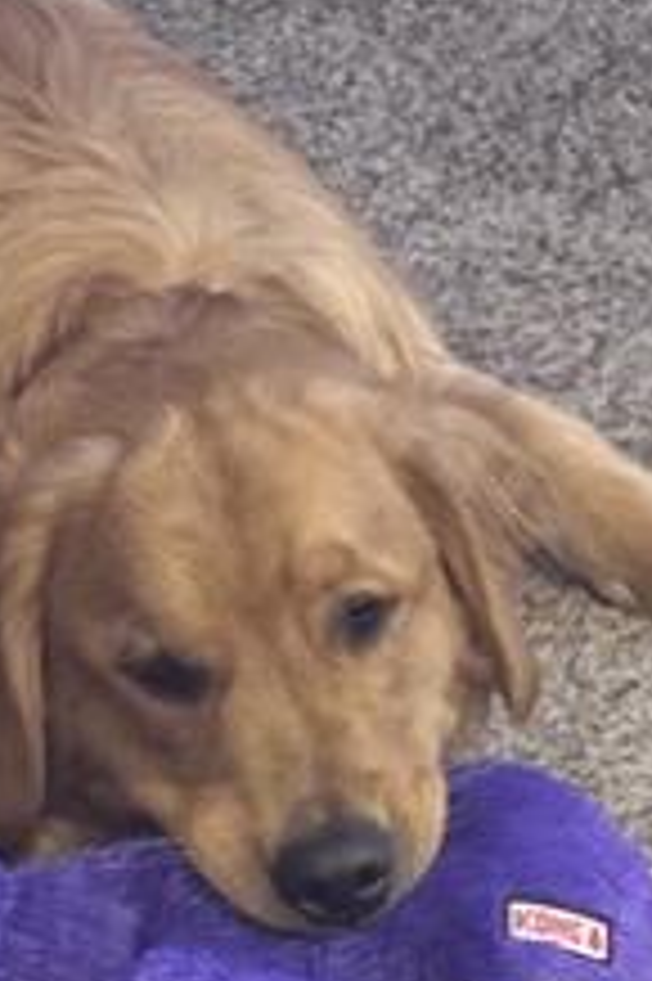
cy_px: 531
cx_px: -342
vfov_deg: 17.2
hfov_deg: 11.0
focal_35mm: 119
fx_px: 3238
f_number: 1.6
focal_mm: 5.96
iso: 320
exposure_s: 1/30
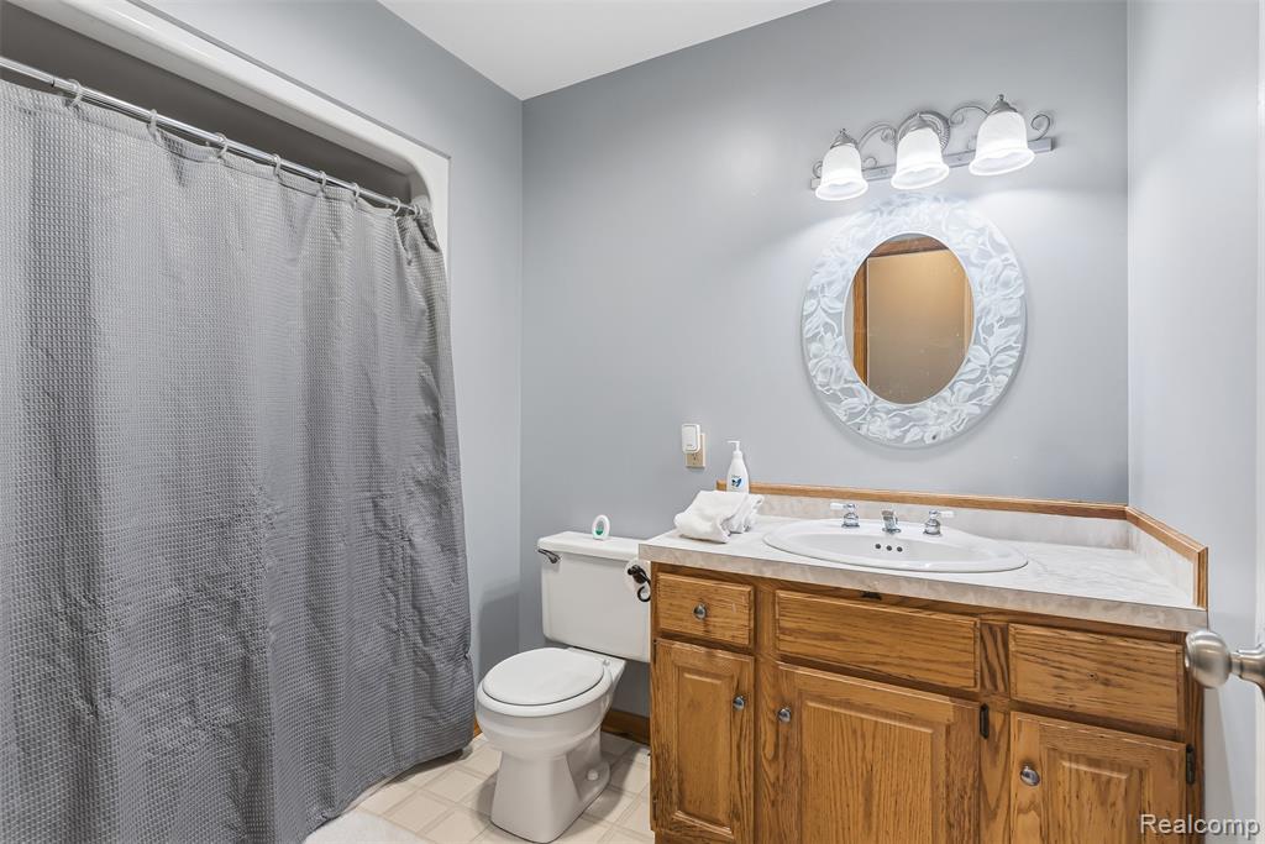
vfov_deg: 70.5
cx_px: 632
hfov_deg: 93.3
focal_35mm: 17
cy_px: 422
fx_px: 597
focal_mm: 17
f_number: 8
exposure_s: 1/100
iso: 250
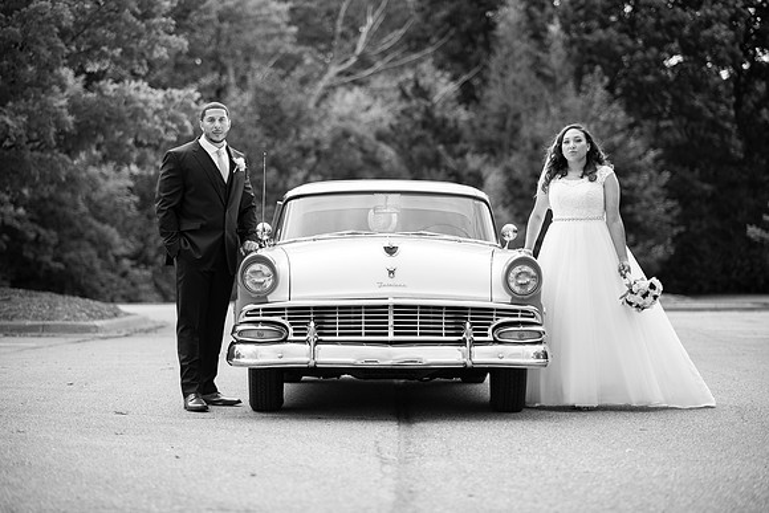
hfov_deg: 23.9
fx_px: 1816
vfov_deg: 16.1
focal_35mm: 85
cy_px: 256
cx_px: 384
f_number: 2
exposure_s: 1/250
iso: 125
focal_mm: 85
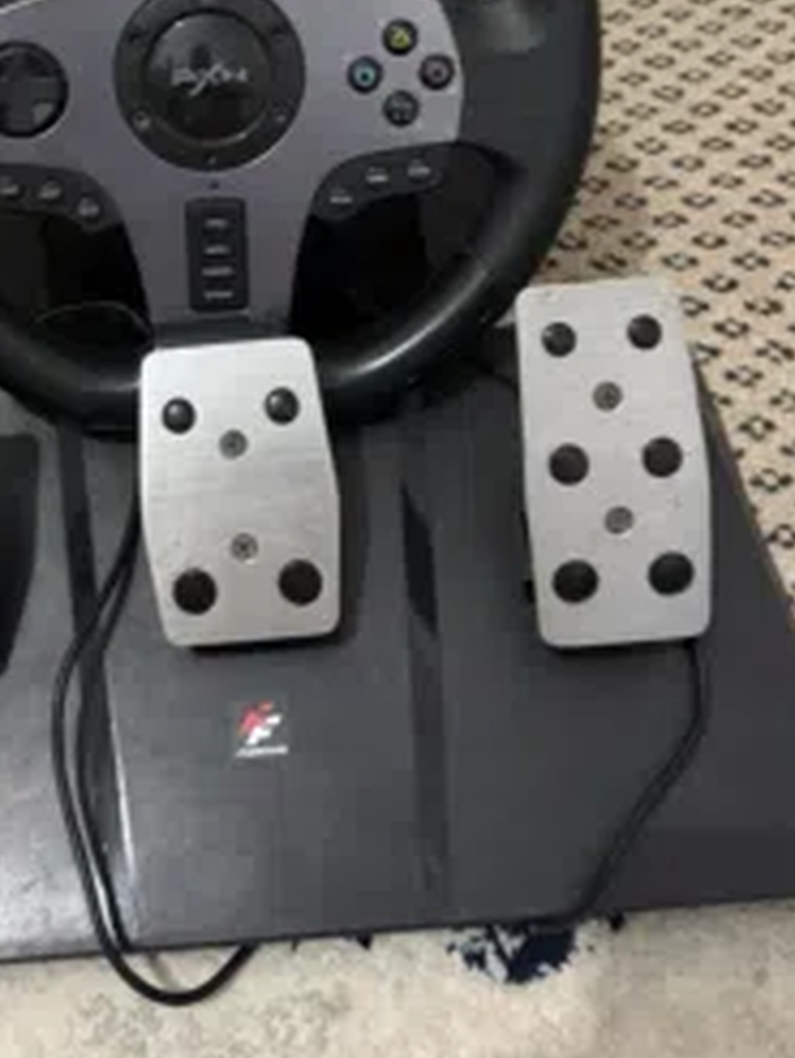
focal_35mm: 39
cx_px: 228
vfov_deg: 45.5
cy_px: 219
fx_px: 1192
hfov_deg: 36.3
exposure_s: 1/33
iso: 1000
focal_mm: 6.76
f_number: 1.78
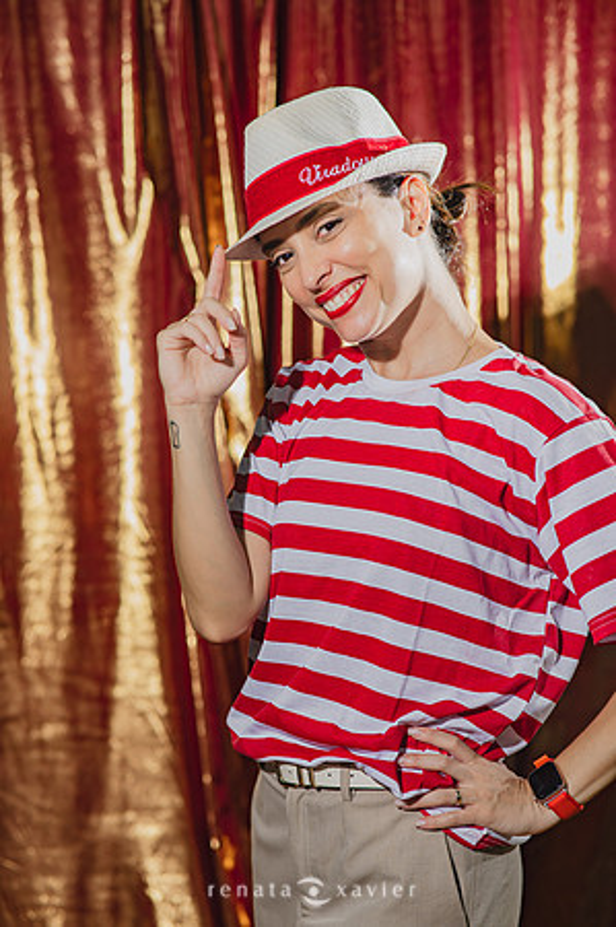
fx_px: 2187
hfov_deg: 16.0
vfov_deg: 23.9
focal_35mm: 85
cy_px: 464
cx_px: 308
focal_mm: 85
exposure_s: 1/100
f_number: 2.5
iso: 125
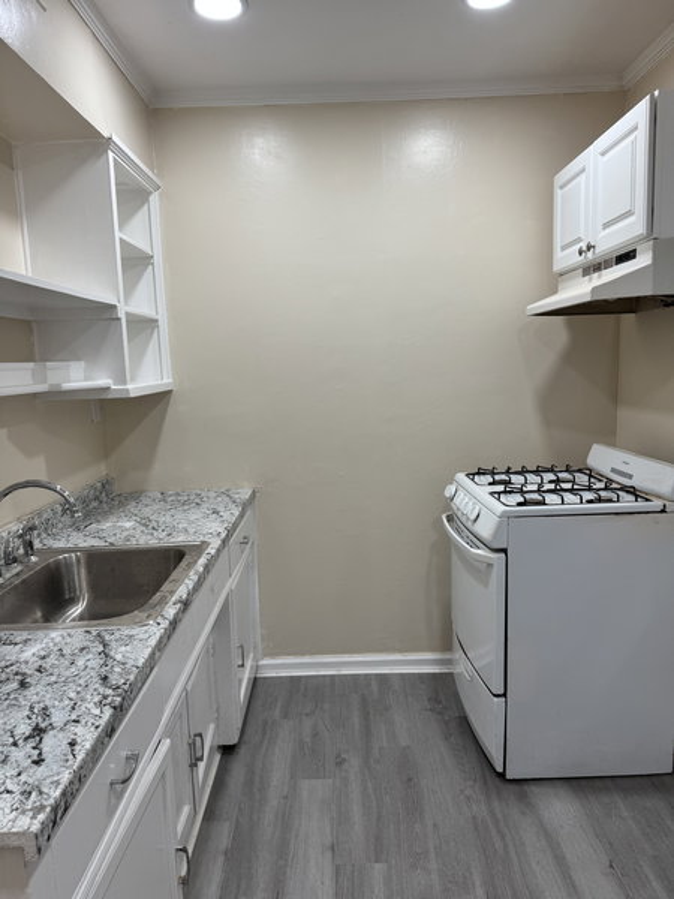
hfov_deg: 56.8
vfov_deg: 71.6
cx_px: 337
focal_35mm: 24
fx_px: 623
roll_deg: +2.5
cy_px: 450
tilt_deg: -8.4
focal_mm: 6.76
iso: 80
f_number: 1.78
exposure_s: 1/120
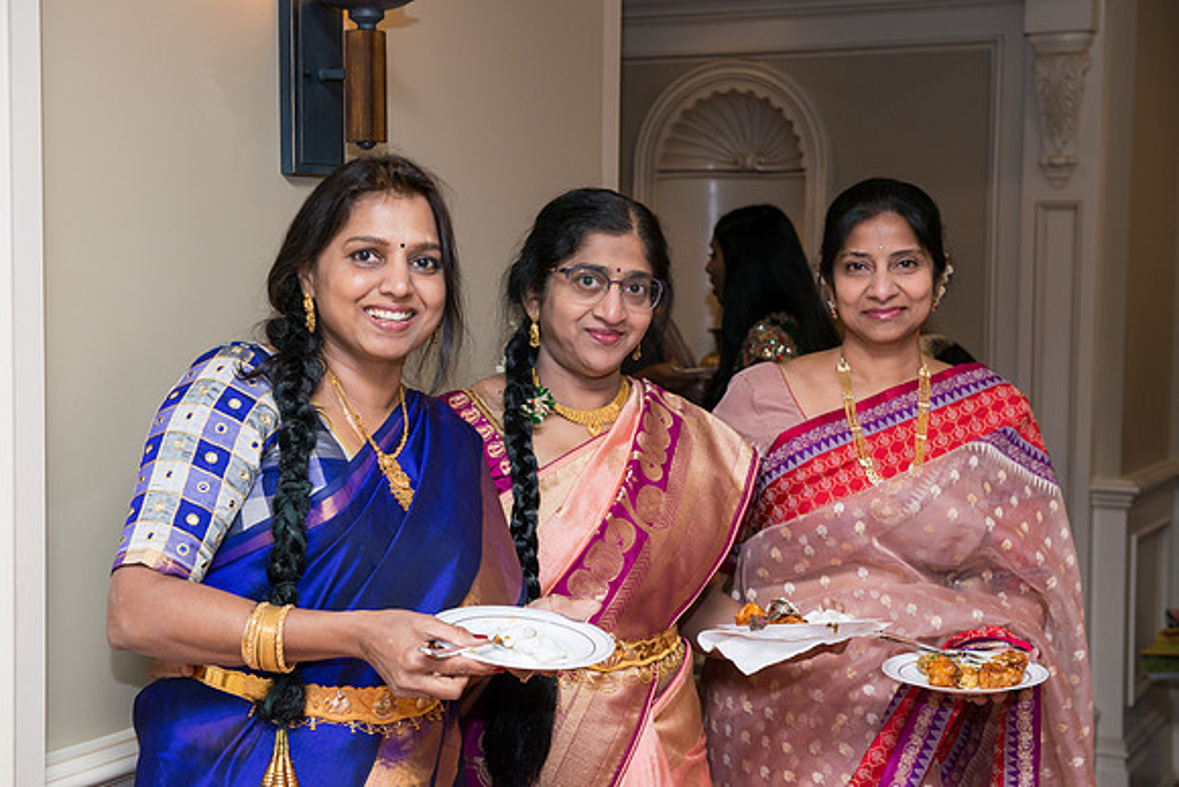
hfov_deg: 33.4
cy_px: 394
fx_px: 1965
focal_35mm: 60
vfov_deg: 22.6
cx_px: 590
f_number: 6.3
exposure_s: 1/125
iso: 1000
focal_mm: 60
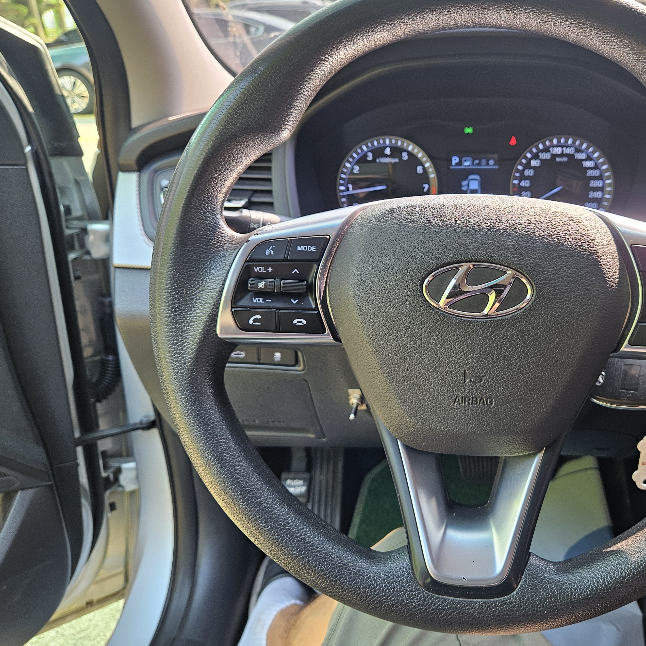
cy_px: 293
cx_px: 444
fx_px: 655
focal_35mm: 31
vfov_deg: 52.5
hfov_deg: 51.3
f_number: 1.8
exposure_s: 1/120
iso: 125
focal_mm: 5.4
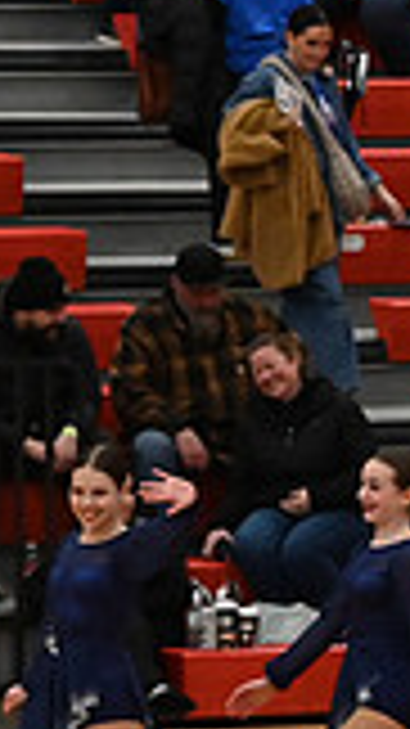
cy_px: 695
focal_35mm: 395
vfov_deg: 5.5
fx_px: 7642
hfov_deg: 3.0
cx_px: 1207
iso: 5000
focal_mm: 70
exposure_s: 1/400
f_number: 4
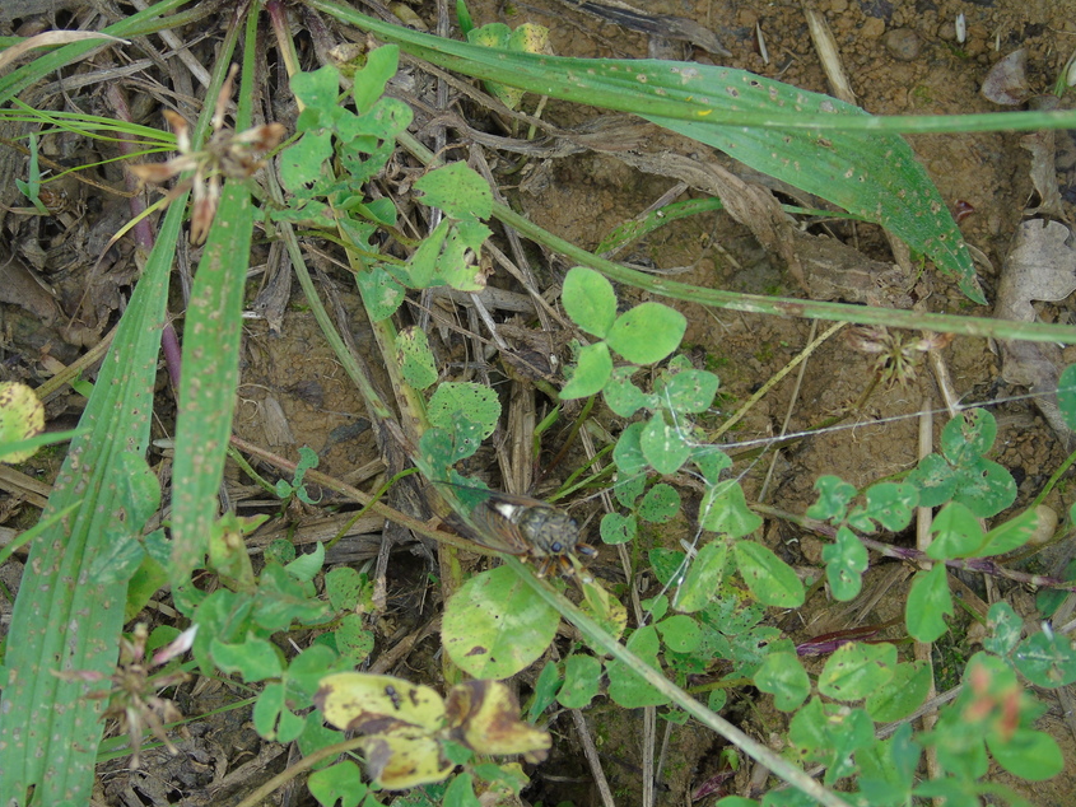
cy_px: 401
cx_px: 538
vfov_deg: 13.6
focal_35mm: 109
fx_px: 3389
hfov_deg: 18.0
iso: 80
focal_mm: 19
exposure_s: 1/100
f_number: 4.4
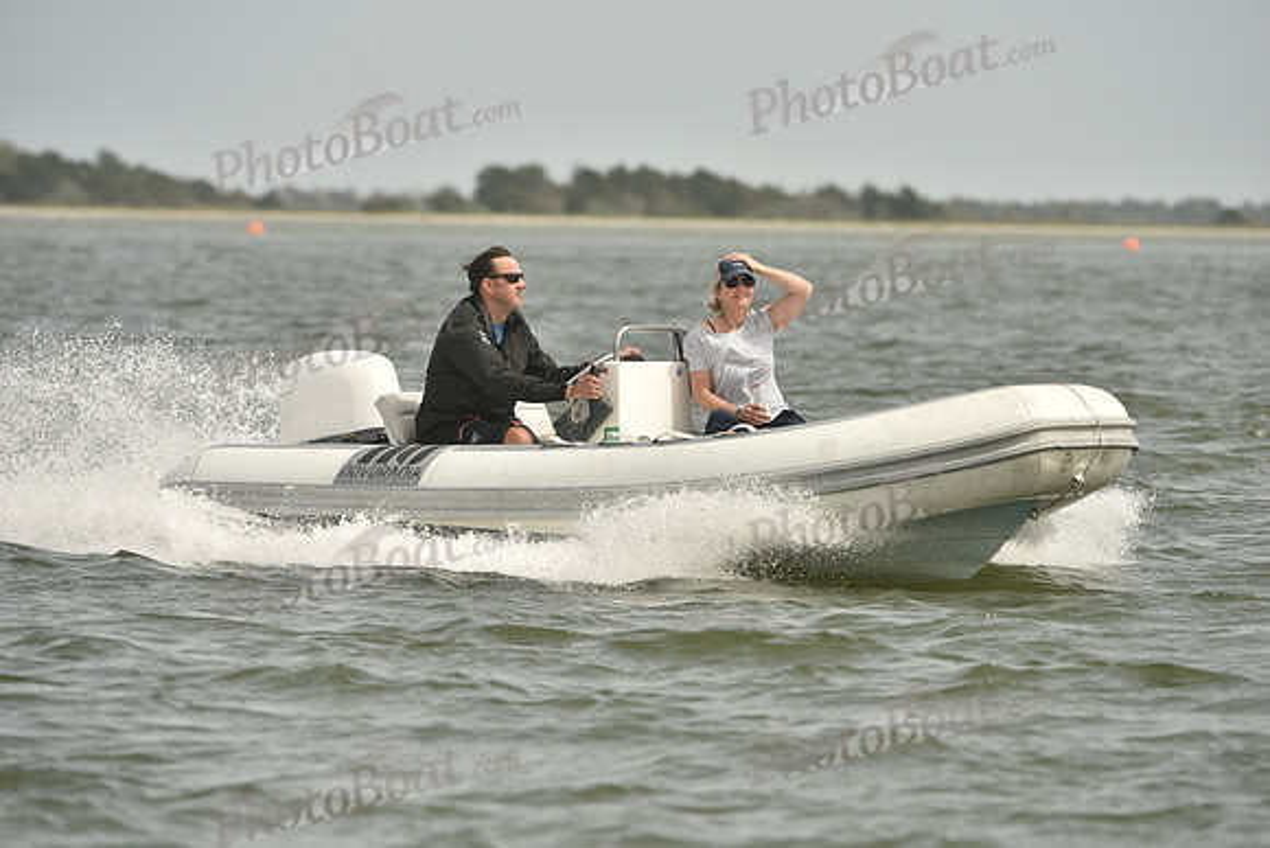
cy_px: 424
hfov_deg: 6.9
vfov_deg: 4.6
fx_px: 10585
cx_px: 635
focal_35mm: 300
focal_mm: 300
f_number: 7.1
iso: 320
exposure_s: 1/1250
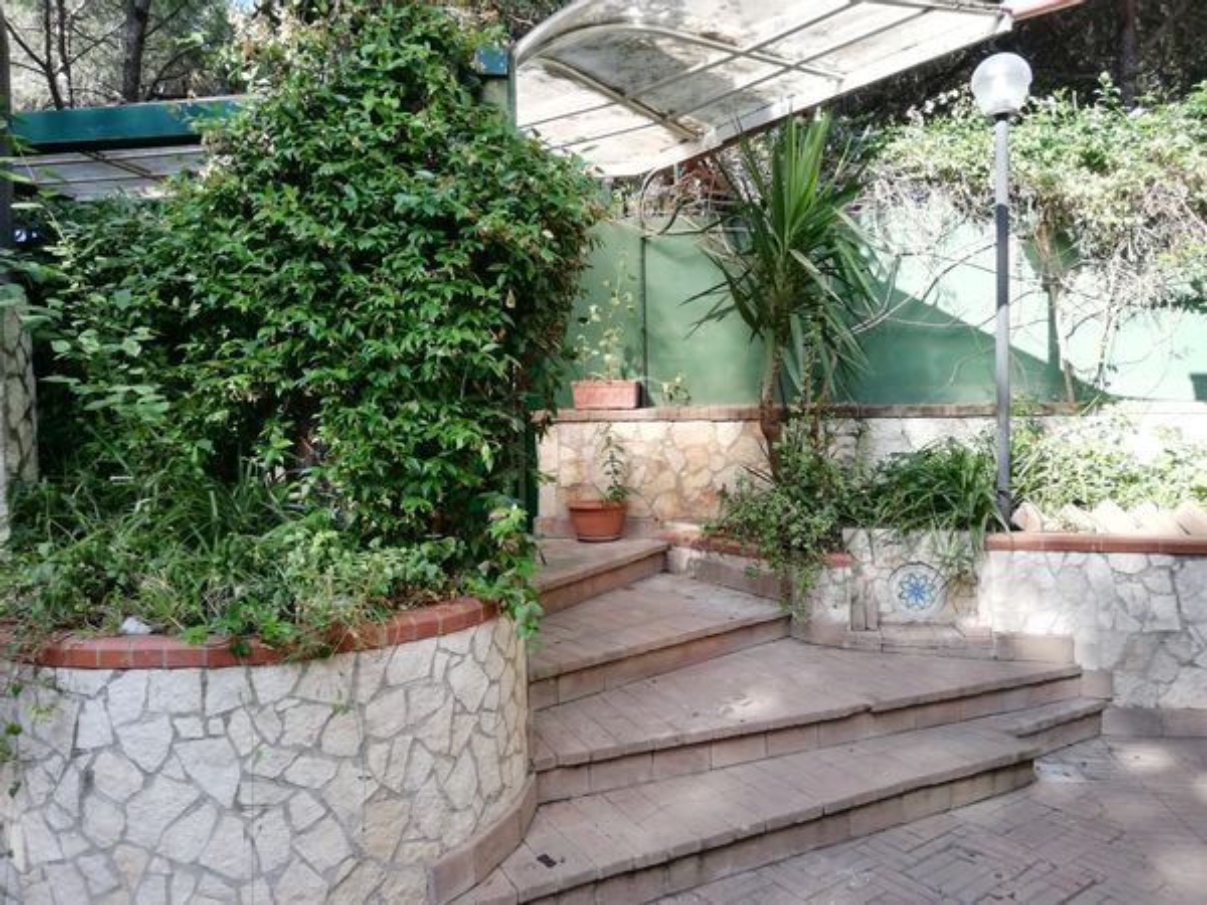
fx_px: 907
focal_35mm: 26
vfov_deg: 53.1
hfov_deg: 67.3
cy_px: 452
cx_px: 604
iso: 50
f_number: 2.2
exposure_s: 1/106
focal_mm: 3.81
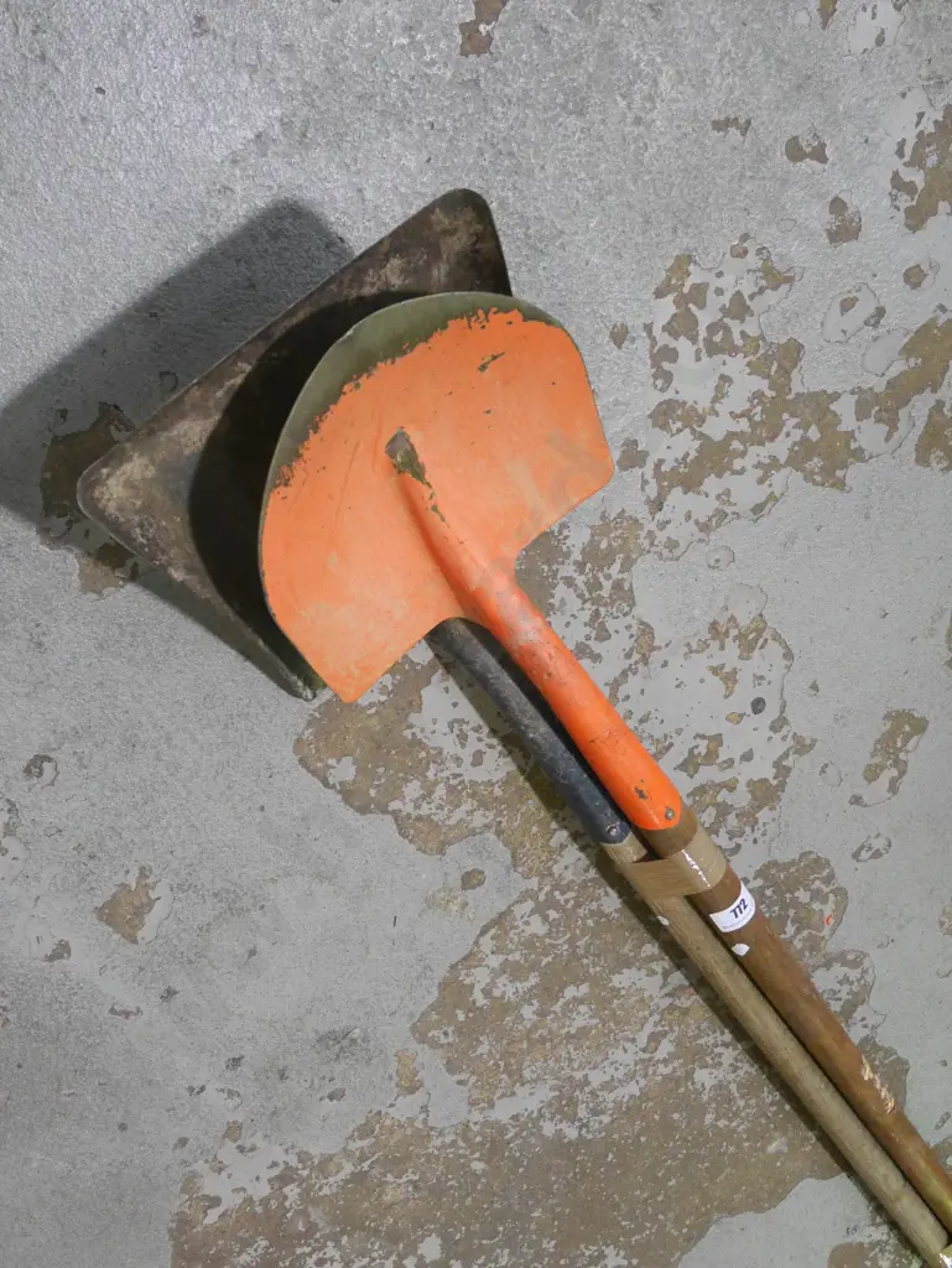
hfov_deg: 37.8
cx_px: 476
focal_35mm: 38
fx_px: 1392
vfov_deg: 49.0
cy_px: 634
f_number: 4.3
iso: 3200
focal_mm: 19
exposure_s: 1/60
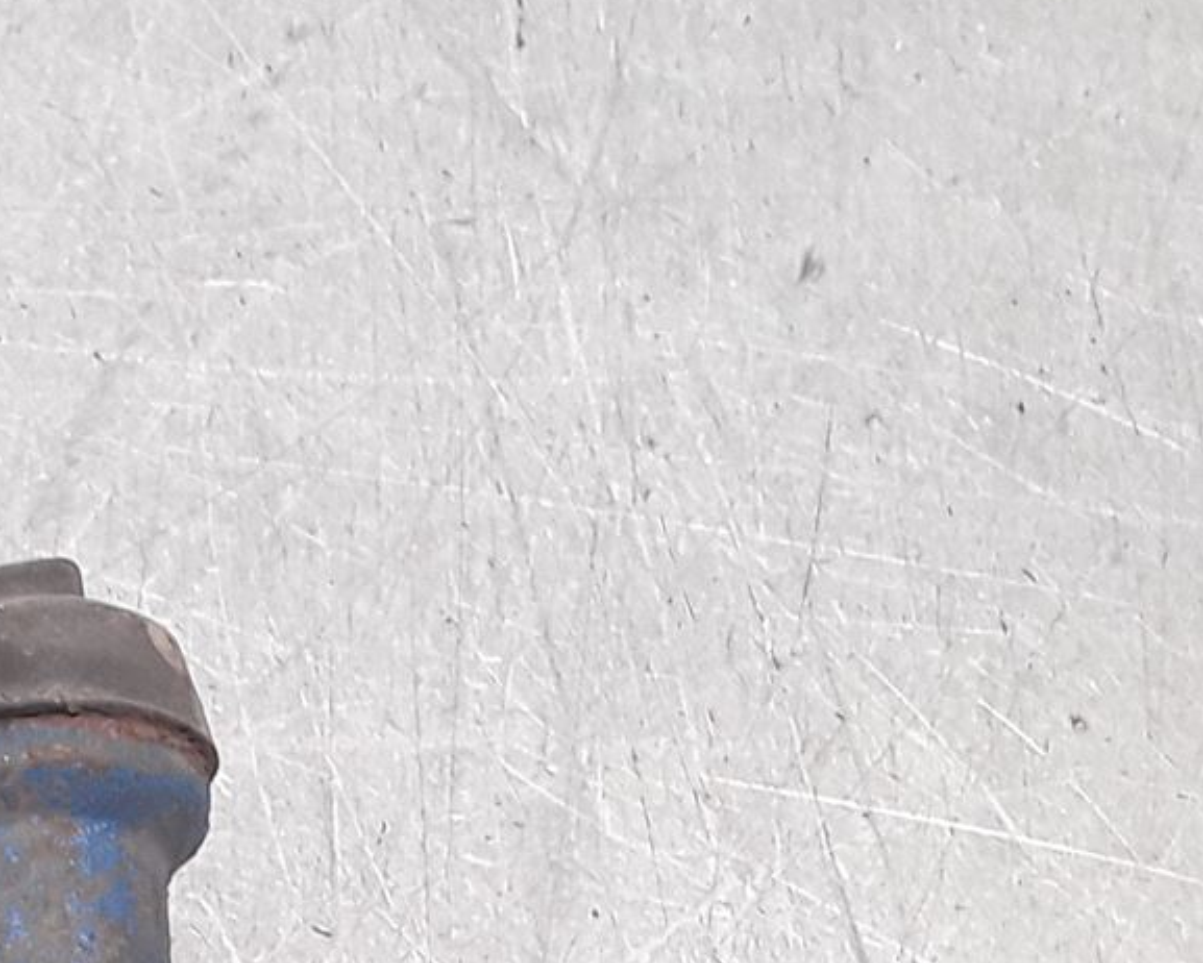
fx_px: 3455
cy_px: 1303
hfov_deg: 17.1
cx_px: -796
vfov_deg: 15.0
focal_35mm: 97
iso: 40
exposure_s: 1/50
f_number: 1.9
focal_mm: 2.91
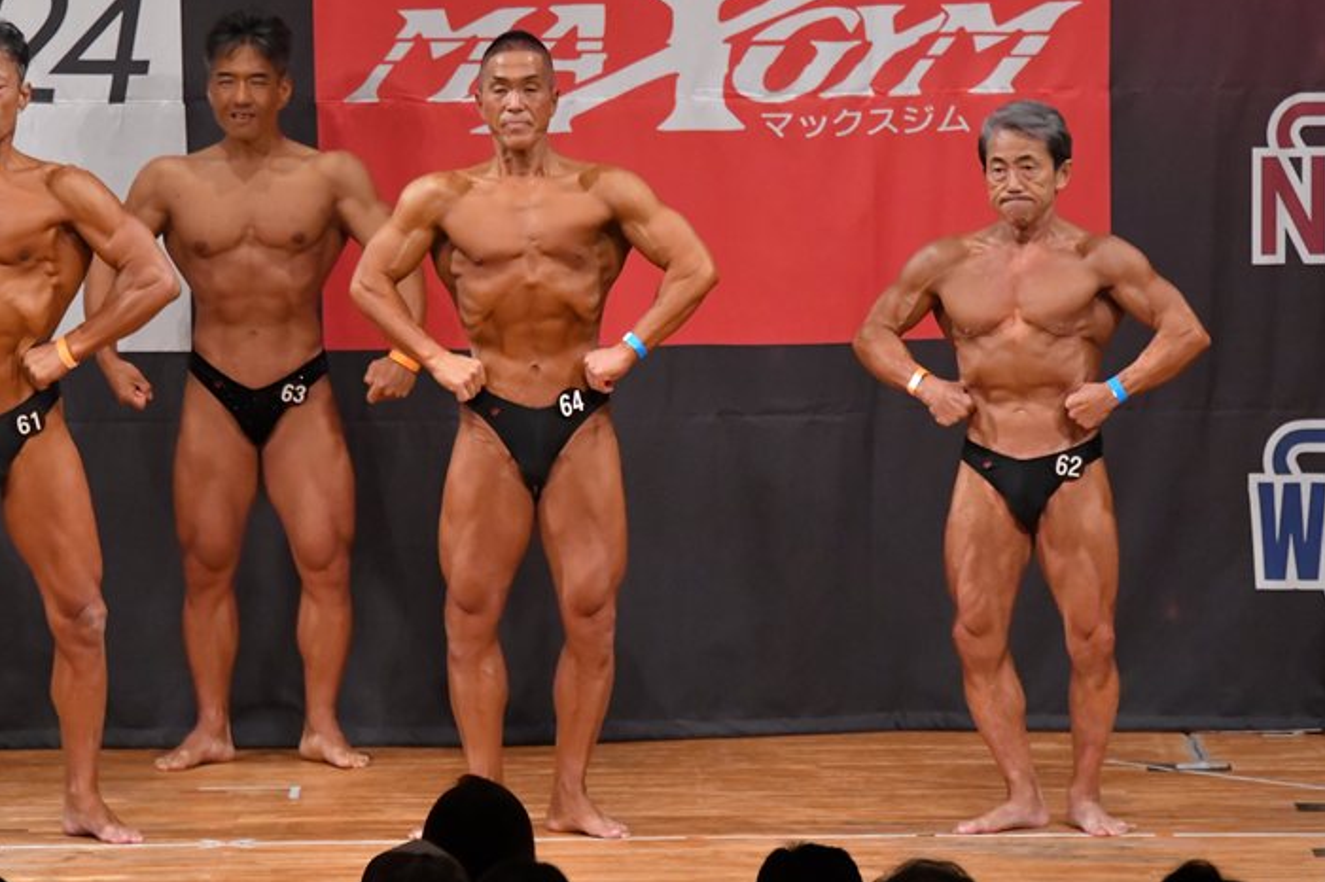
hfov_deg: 6.9
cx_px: 671
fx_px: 10999
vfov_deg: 4.6
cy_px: 447
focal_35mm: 299
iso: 7200
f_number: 5.6
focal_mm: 180
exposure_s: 1/400
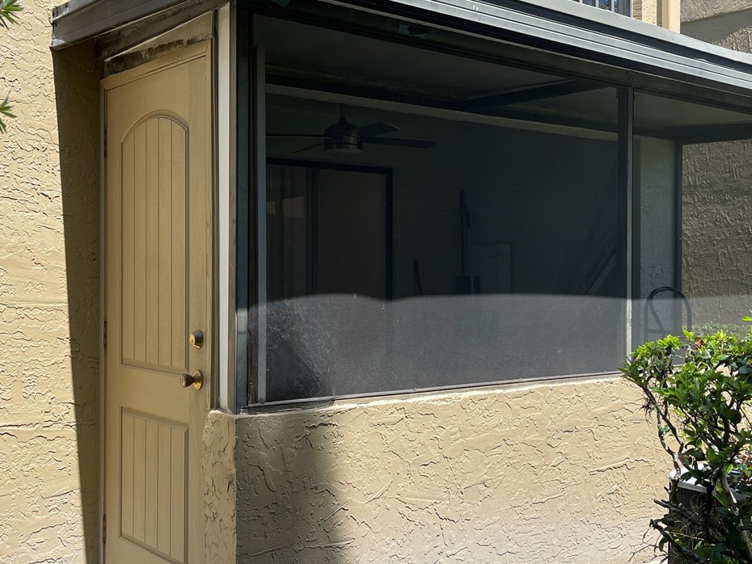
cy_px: 279
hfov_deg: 43.5
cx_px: 466
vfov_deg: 33.6
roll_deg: +0.1
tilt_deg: -0.5
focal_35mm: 43
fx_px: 934
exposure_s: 1/1475
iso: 32
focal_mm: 5.1
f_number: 1.6
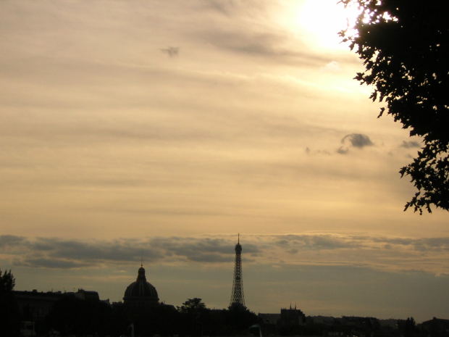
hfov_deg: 18.2
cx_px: 224
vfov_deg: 13.7
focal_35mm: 108
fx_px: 1401
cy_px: 168
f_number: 4.7
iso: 100
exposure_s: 1/1502
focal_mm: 14.1
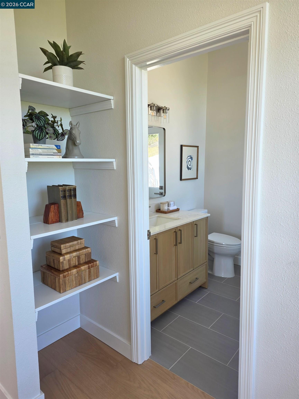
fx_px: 265
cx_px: 150
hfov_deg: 58.9
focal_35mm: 23
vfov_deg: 73.9
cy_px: 200
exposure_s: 1/120
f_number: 1.7
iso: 40
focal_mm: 6.3
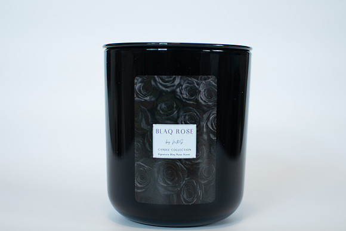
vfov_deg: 22.5
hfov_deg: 33.2
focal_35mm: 60
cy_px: 130
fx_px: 580
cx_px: 173
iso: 200
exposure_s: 1/200
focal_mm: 35
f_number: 2.5
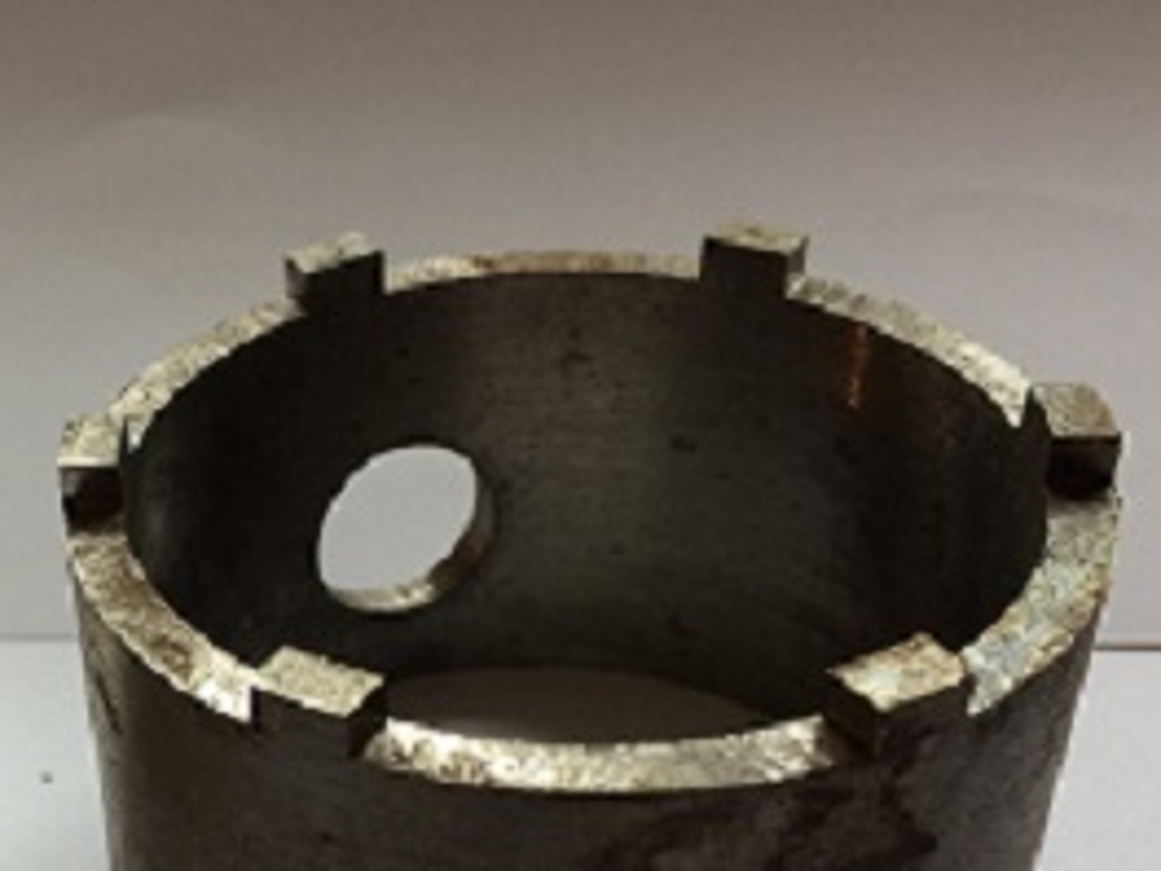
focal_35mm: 56
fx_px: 1878
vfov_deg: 25.4
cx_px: 194
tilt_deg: -37.6
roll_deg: +6.6
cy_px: 761
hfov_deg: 33.1
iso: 40
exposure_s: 1/33
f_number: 2.2
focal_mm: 4.15
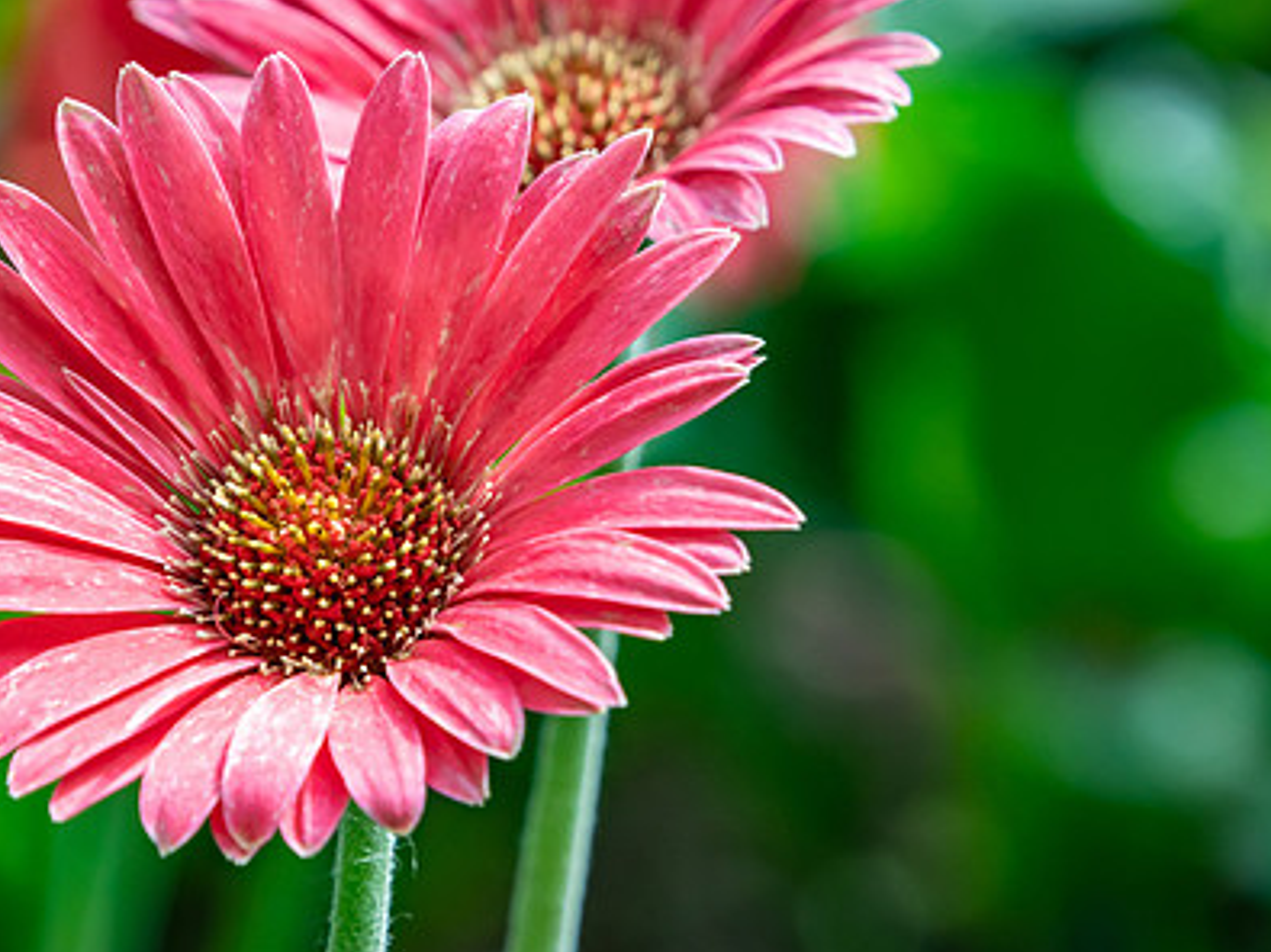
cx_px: 360
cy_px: 349
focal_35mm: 636
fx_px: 23345
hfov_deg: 3.1
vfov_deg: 2.3
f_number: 11
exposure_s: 1/125
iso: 400
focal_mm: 300
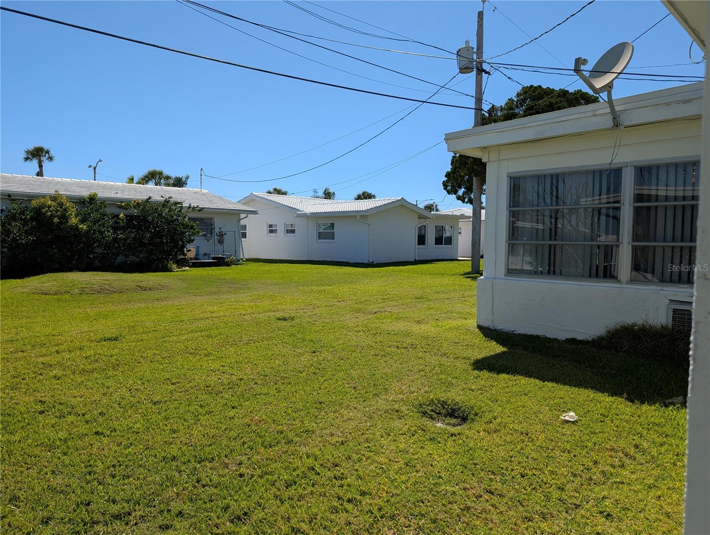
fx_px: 493
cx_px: 355
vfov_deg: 56.9
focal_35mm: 24
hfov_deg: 71.5
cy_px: 268
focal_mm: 6.9
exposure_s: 1/1689
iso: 20
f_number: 1.68
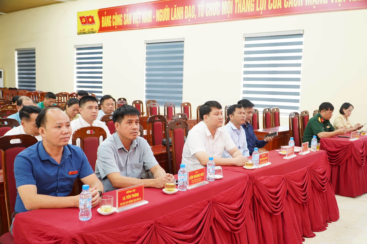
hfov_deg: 55.8
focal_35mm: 34
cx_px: 184
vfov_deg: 38.9
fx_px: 347
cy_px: 122
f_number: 4
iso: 400
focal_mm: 23
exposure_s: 1/15
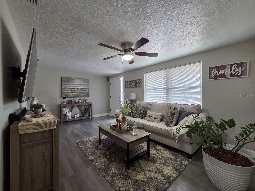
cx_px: 128
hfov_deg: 106.2
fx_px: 96
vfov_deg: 89.9
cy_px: 96
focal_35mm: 13
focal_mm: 2.2
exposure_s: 1/60
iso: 200
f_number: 2.2
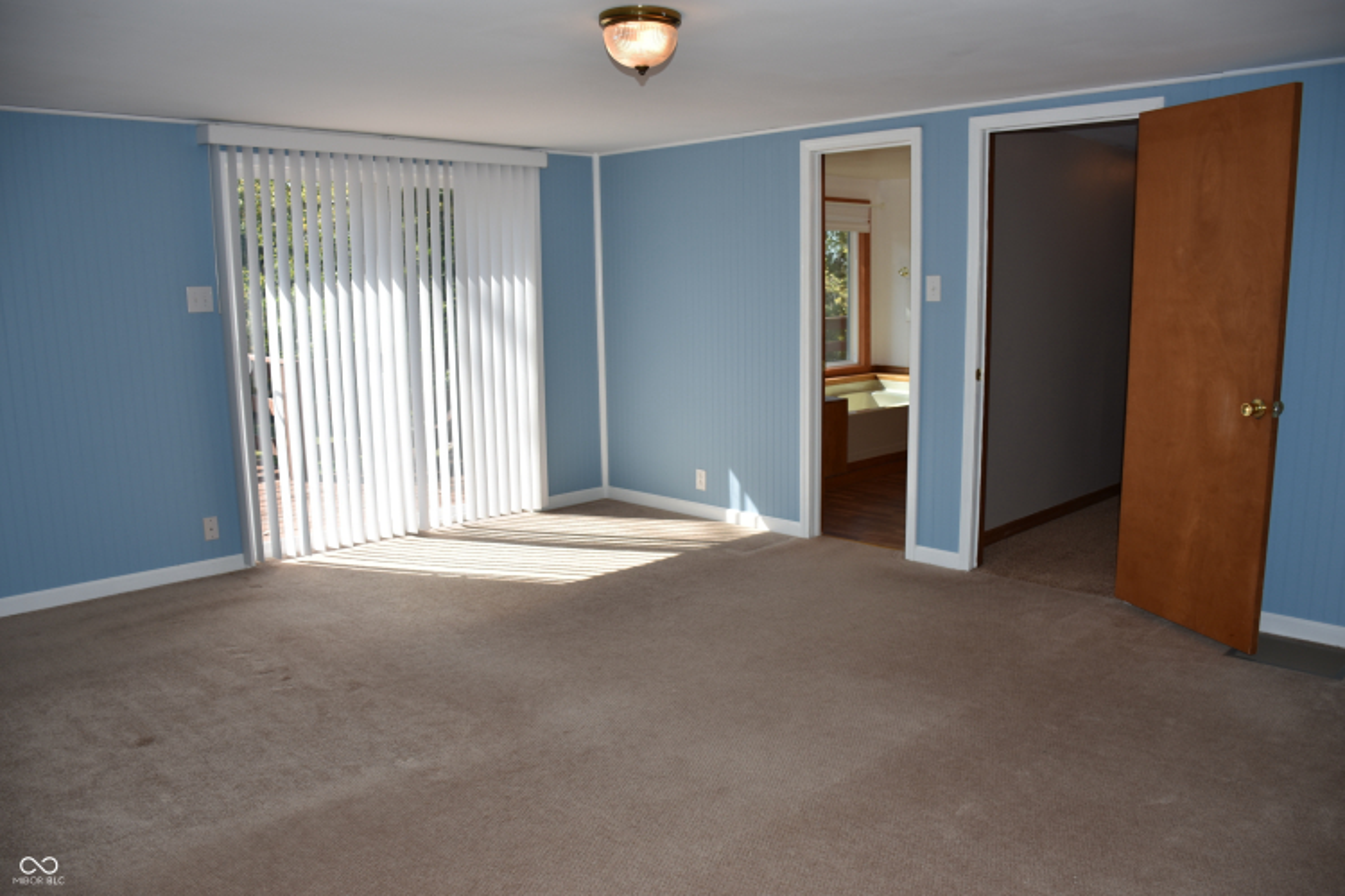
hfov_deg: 67.4
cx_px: 672
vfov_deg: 47.9
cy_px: 448
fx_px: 1009
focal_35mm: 27
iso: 100
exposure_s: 1/250
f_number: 4
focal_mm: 18
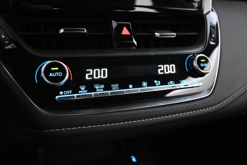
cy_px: 82
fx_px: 232
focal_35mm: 34
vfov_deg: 39.1
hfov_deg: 56.1
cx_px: 124
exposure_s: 1/40
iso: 10000
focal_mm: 22.5
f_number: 4
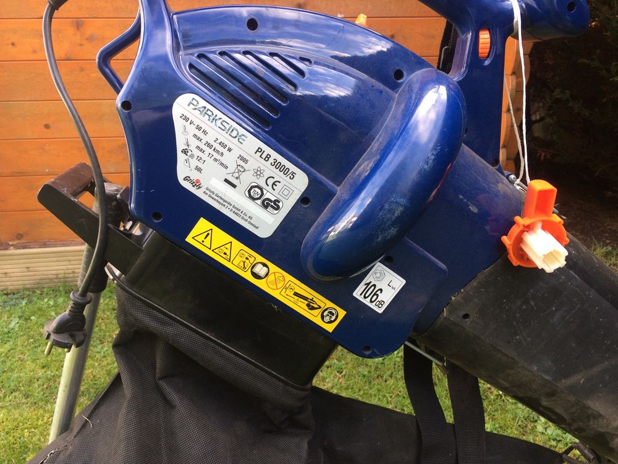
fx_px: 518
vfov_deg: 48.2
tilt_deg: -19.4
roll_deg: -1.3
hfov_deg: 61.7
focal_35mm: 29
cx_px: 309
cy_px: 232
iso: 64
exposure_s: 1/100
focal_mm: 4.15
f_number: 2.2
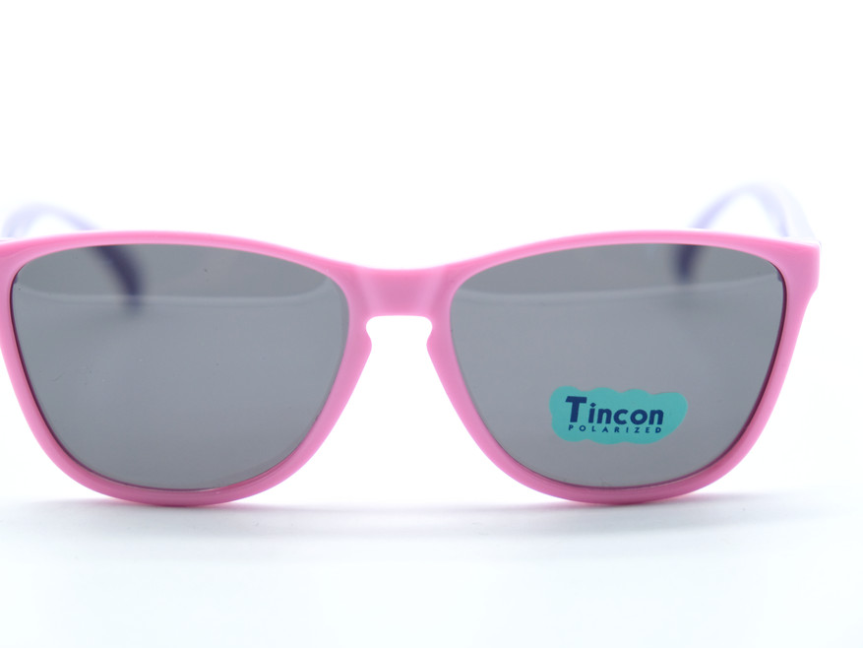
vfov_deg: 16.2
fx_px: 2269
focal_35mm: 91
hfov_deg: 21.5
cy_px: 327
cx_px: 405
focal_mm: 55
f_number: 4
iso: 640
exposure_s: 1/1000
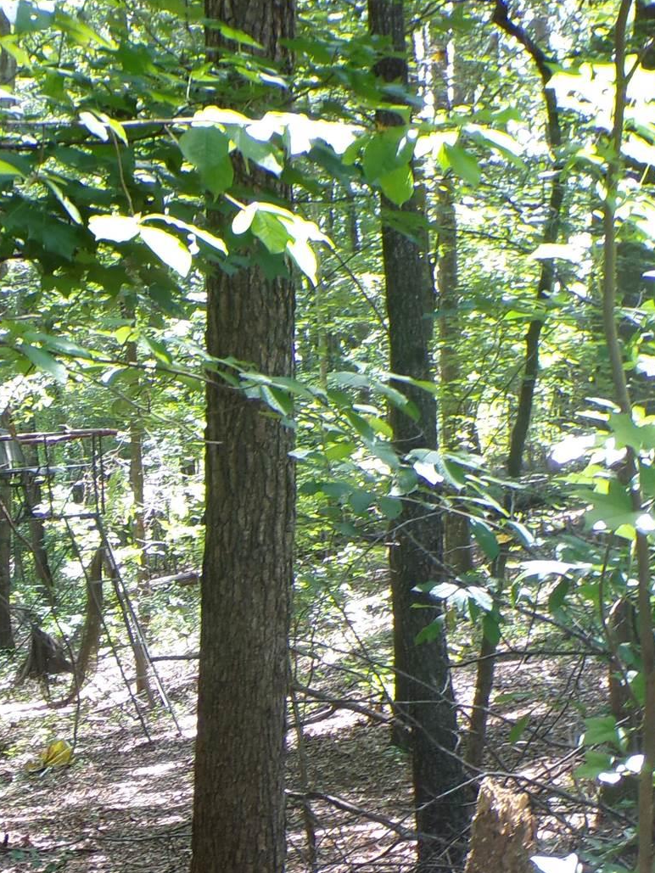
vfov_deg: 20.7
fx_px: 2371
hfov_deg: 15.5
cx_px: 56
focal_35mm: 94
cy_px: 673
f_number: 3.4
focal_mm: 7.6
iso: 128
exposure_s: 1/34
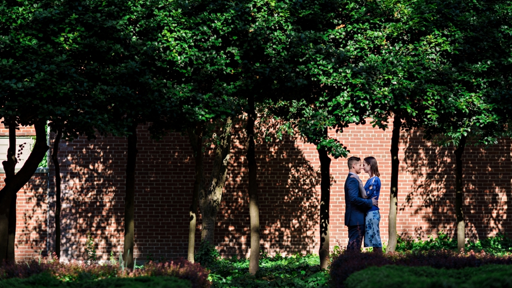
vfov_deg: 13.3
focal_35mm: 91
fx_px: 1236
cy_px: 121
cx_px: 259
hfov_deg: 23.4
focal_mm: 85
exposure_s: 1/1250
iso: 100
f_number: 2.8
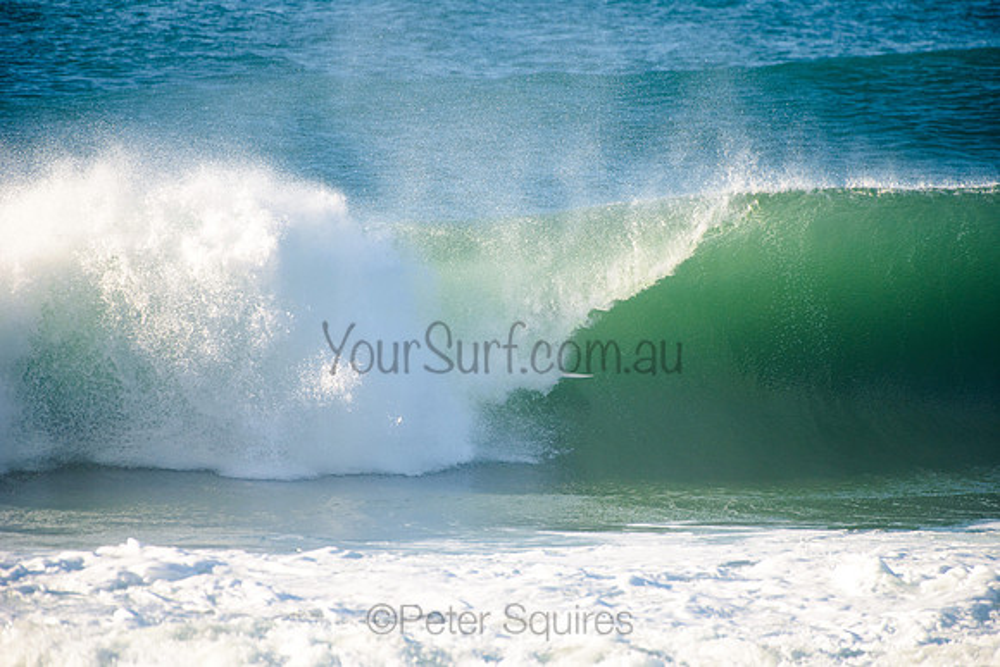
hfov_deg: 4.1
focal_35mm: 500
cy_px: 334
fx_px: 13891
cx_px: 500
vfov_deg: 2.8
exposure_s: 1/1600
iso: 250
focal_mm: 500
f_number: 5.6
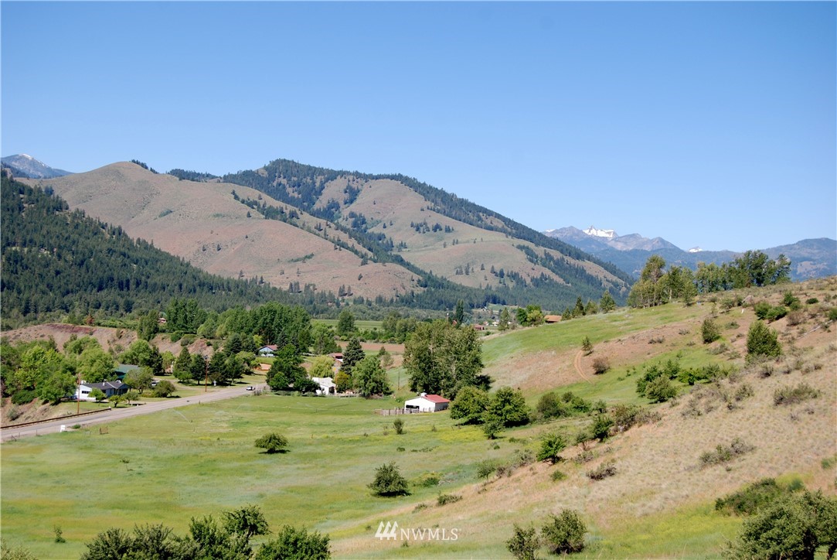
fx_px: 1326
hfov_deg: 35.0
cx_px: 418
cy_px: 280
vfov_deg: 23.8
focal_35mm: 57
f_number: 8
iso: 100
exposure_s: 1/250
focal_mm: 38
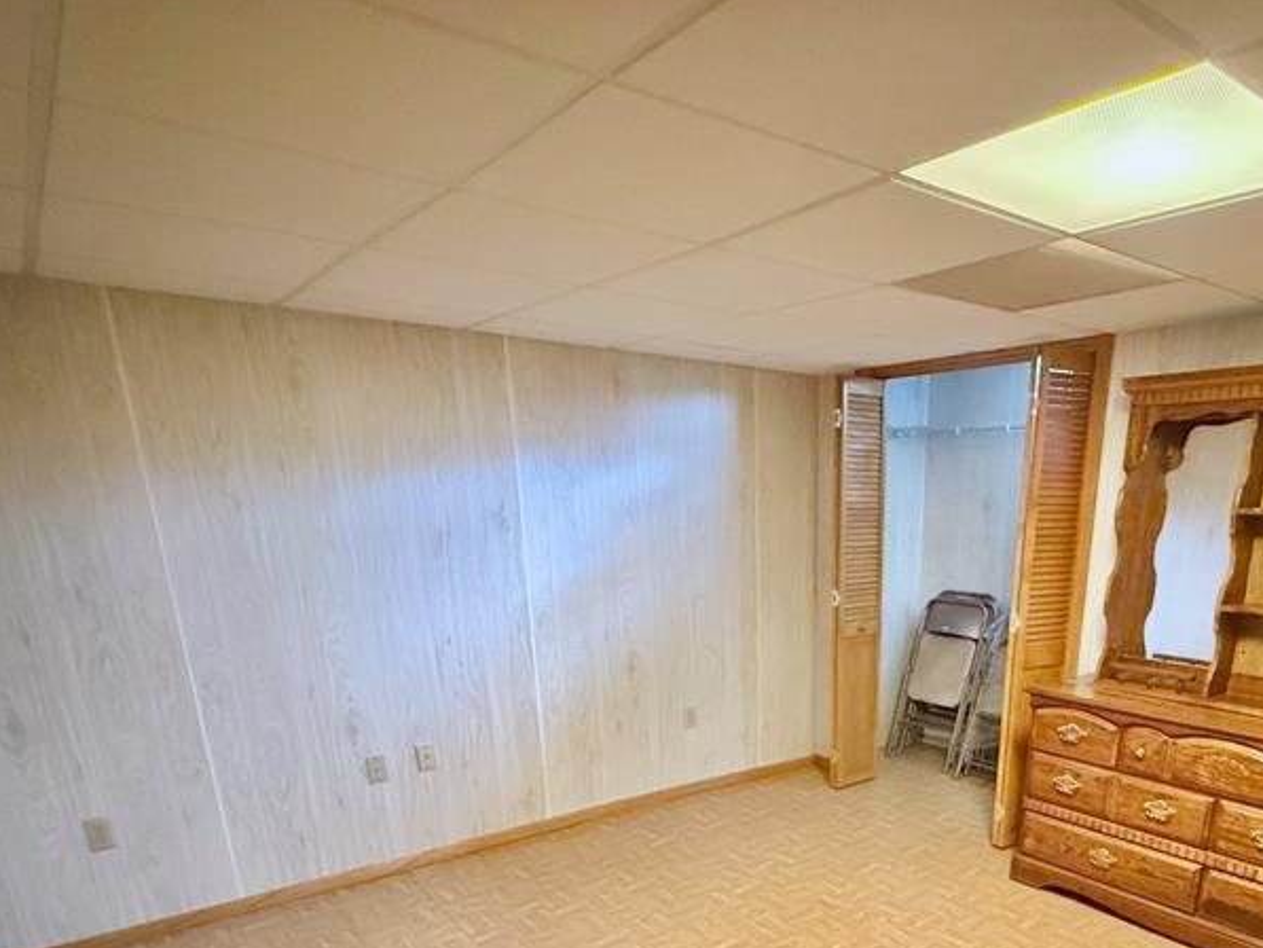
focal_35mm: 24
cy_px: 794
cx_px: 806
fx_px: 876
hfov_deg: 70.2
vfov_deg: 52.2
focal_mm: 2.22
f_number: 2.2
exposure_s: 1/30
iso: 1250
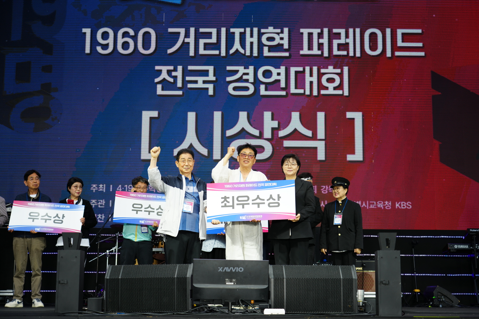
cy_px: 160
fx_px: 798
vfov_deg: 22.6
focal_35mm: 60
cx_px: 240
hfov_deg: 33.4
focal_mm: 60
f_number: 4
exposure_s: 1/200
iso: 250
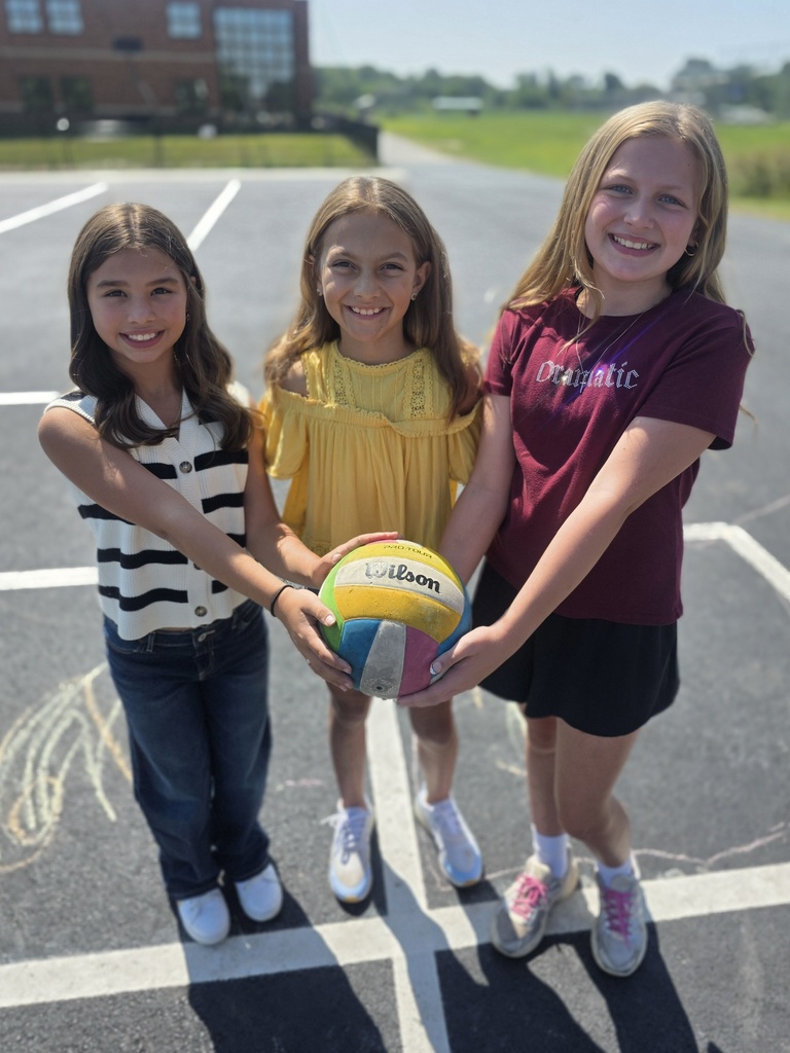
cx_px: 395
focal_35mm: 23
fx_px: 700
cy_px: 526
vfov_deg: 73.9
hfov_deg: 58.9
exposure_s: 1/5000
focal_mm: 6.3
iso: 80
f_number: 1.7
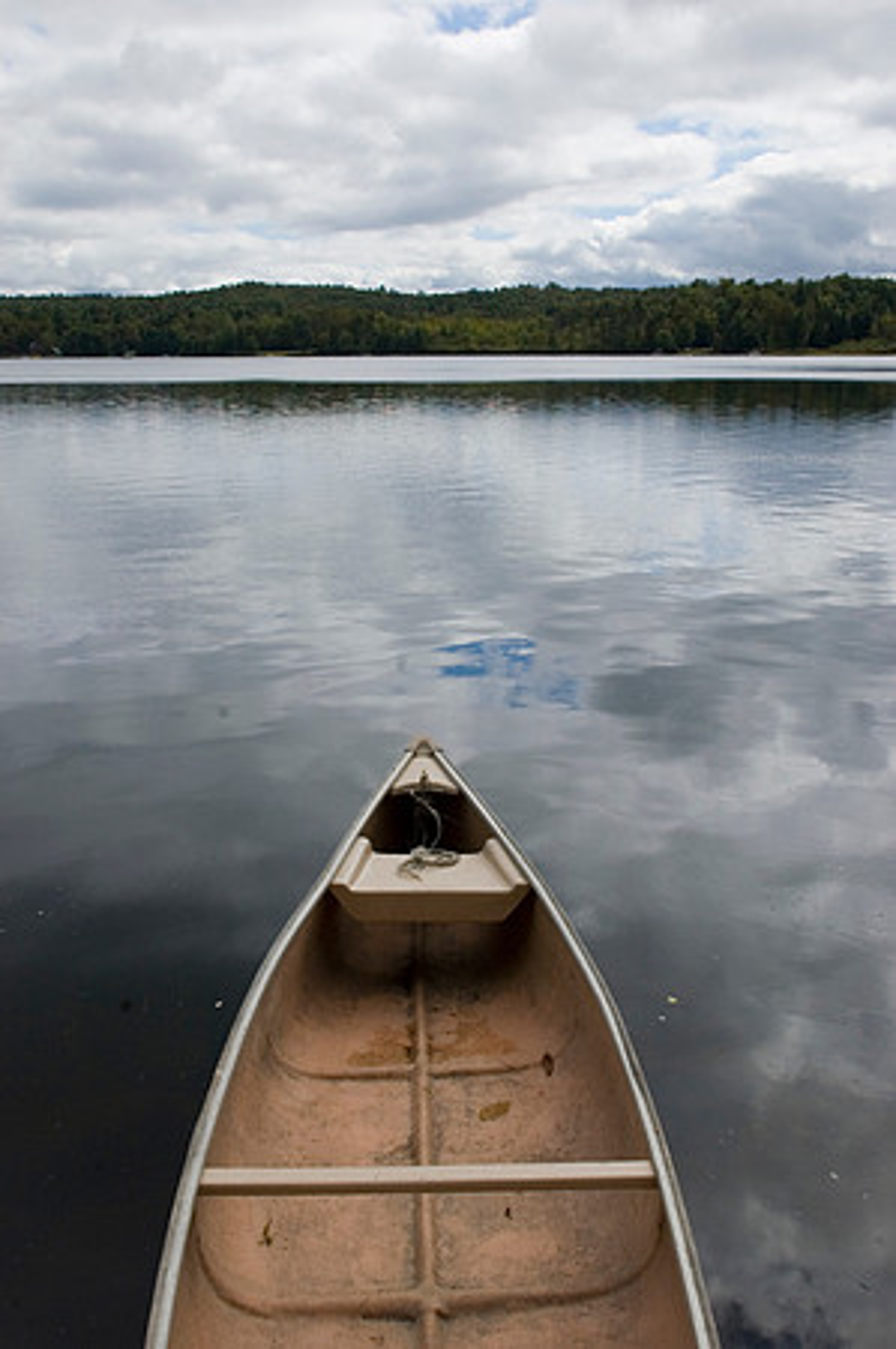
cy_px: 674
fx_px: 1403
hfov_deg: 35.4
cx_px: 448
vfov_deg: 51.3
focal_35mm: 38
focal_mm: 25
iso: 250
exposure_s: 1/640
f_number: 13
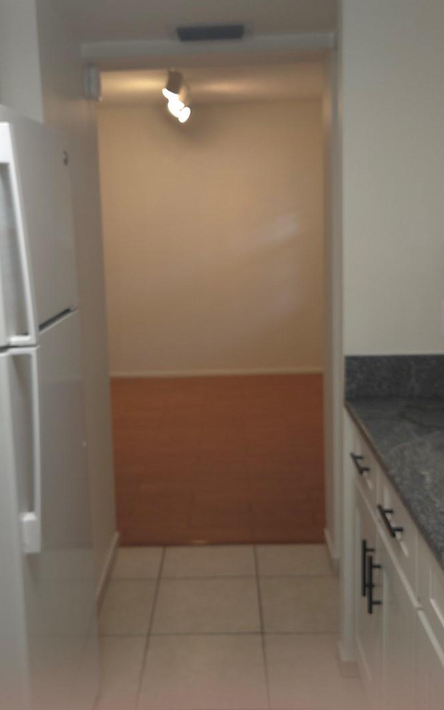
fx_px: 716
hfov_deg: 34.4
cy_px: 318
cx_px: 192
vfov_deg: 52.6
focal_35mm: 37
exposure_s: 1/60
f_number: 1.8
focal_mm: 5.4
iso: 100
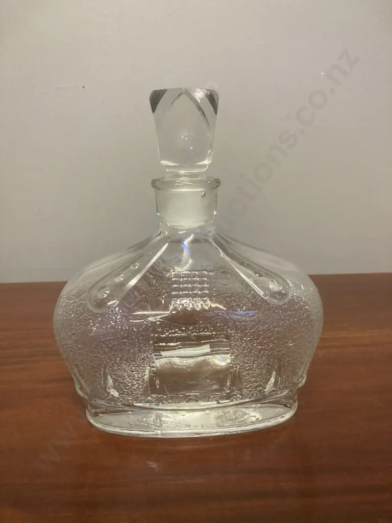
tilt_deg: -13.1
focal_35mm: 28
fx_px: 423
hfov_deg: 49.7
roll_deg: +0.0
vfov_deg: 63.4
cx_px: 196
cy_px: 262
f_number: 1.8
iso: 200
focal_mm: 3.99
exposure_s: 1/60
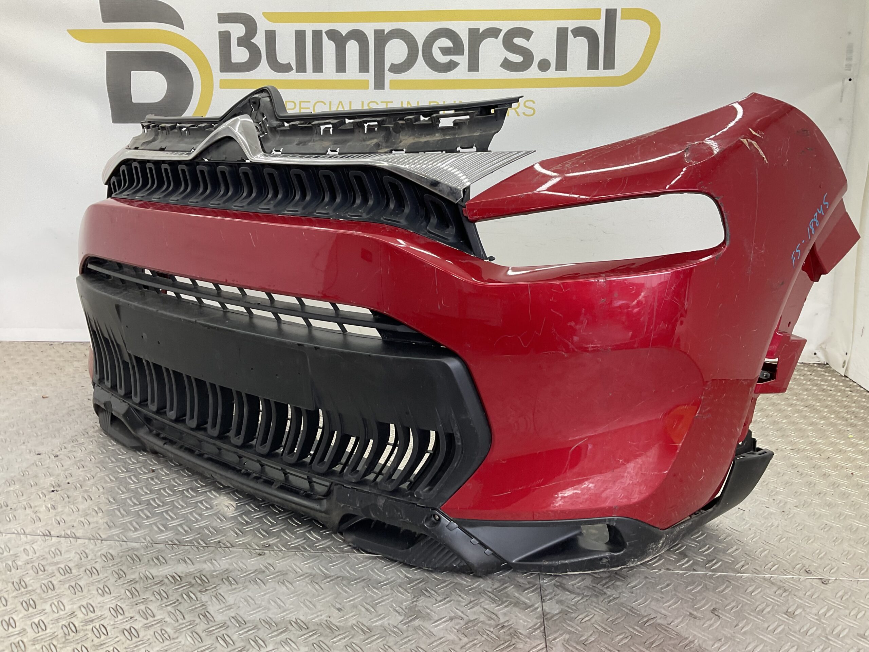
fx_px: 728
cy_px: 326
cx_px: 434
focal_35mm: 29
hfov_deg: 61.7
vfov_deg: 48.2
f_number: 1.8
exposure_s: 1/120
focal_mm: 3
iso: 40
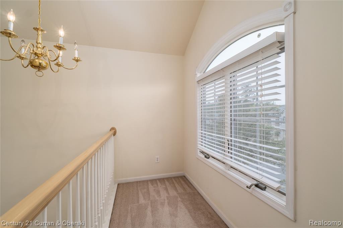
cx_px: 172
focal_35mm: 15
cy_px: 114
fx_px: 143
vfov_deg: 77.3
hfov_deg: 100.4
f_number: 6.4
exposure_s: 1/125
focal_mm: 10
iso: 800
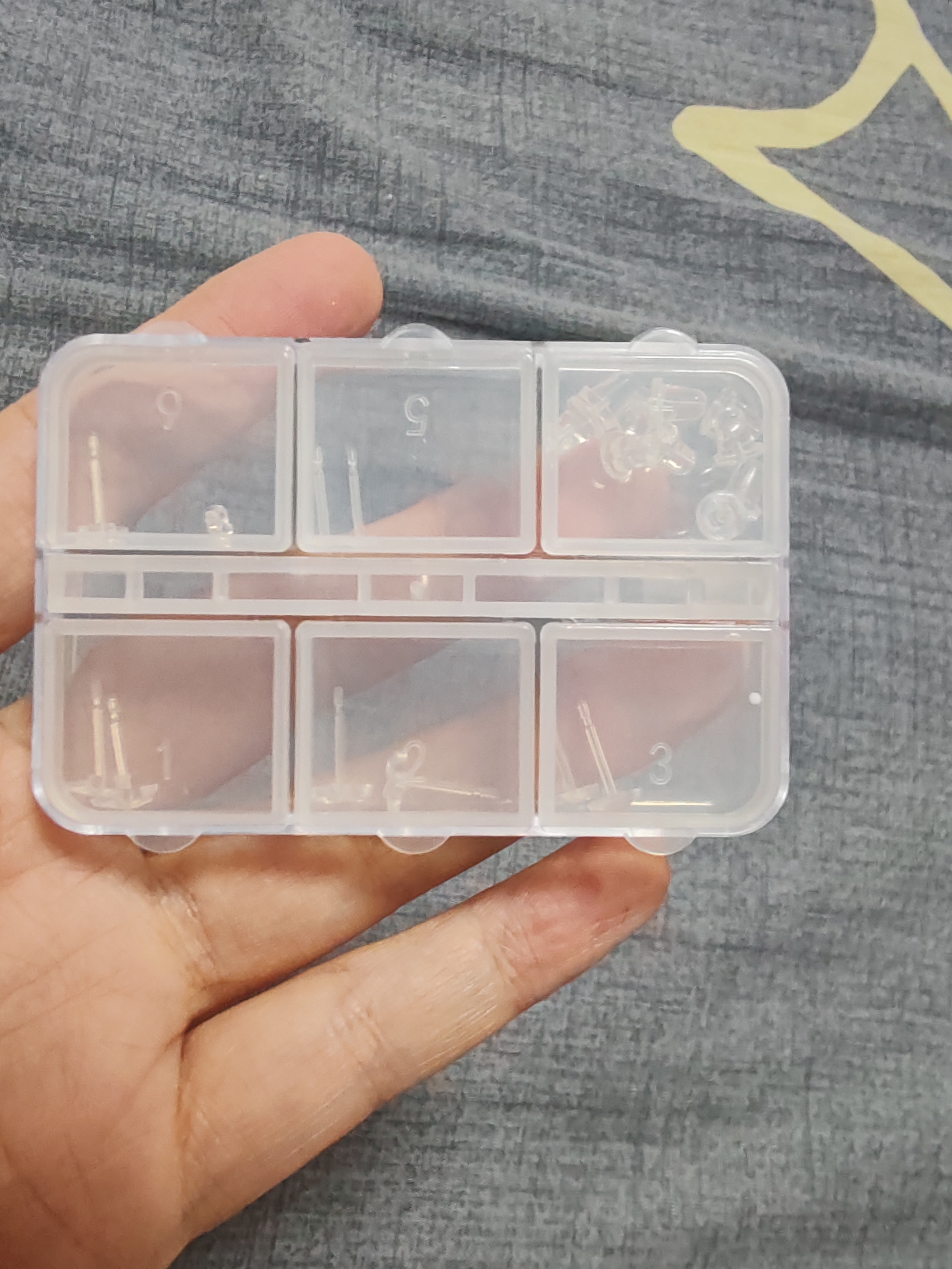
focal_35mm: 30
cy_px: 650
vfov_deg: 60.0
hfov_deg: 46.8
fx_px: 1100
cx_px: 469
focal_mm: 1.96
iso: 500
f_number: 2.2
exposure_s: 1/33
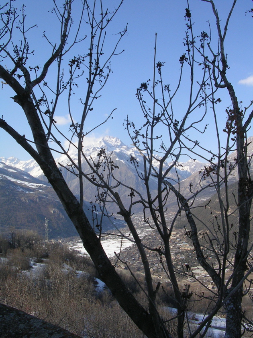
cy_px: 169
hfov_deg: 37.7
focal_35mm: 38
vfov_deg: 49.0
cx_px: 126
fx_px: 370
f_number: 5.6
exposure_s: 1/361
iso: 71
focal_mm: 5.8
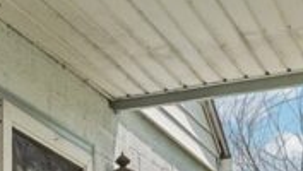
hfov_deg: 24.7
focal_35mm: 86
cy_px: 357
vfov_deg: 12.3
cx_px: 140
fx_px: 691
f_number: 8
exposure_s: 1/640
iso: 400
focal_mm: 18.2
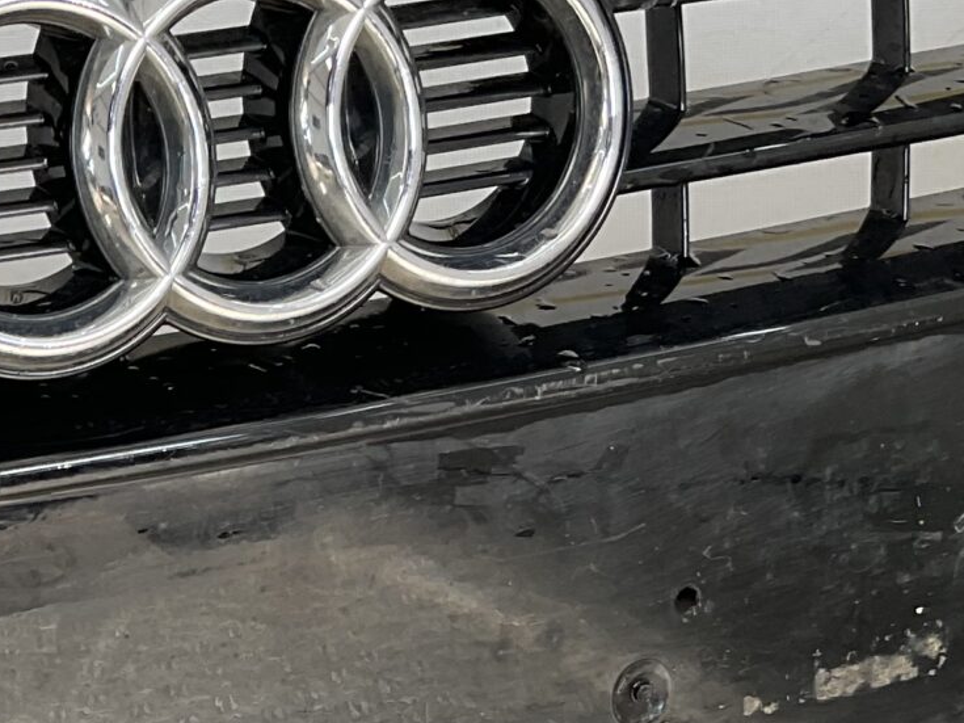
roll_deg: +3.7
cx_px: -201
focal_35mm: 101
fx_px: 2812
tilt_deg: -19.6
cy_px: 692
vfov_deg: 14.4
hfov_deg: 18.4
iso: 16
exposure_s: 1/132
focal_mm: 3
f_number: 1.8
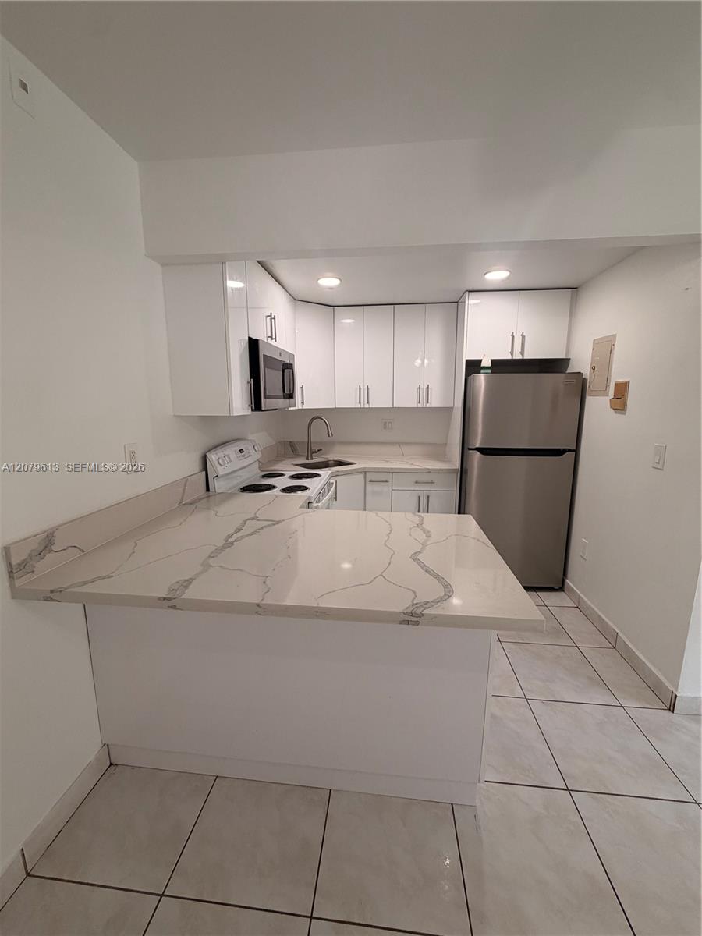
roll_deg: +1.0
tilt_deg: -9.9
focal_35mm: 14
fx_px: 379
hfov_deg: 85.7
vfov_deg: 102.1
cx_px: 351
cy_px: 468
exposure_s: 1/120
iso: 125
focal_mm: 2.22
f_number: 2.2
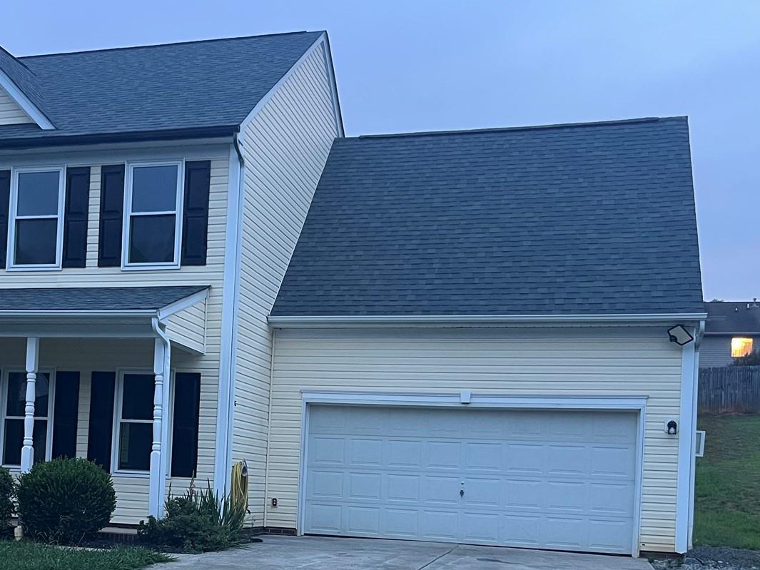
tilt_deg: +3.5
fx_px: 1098
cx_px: 183
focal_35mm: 50
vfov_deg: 28.6
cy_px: 435
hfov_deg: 37.2
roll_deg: -2.8
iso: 160
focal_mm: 5.1
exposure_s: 1/60
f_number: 1.6
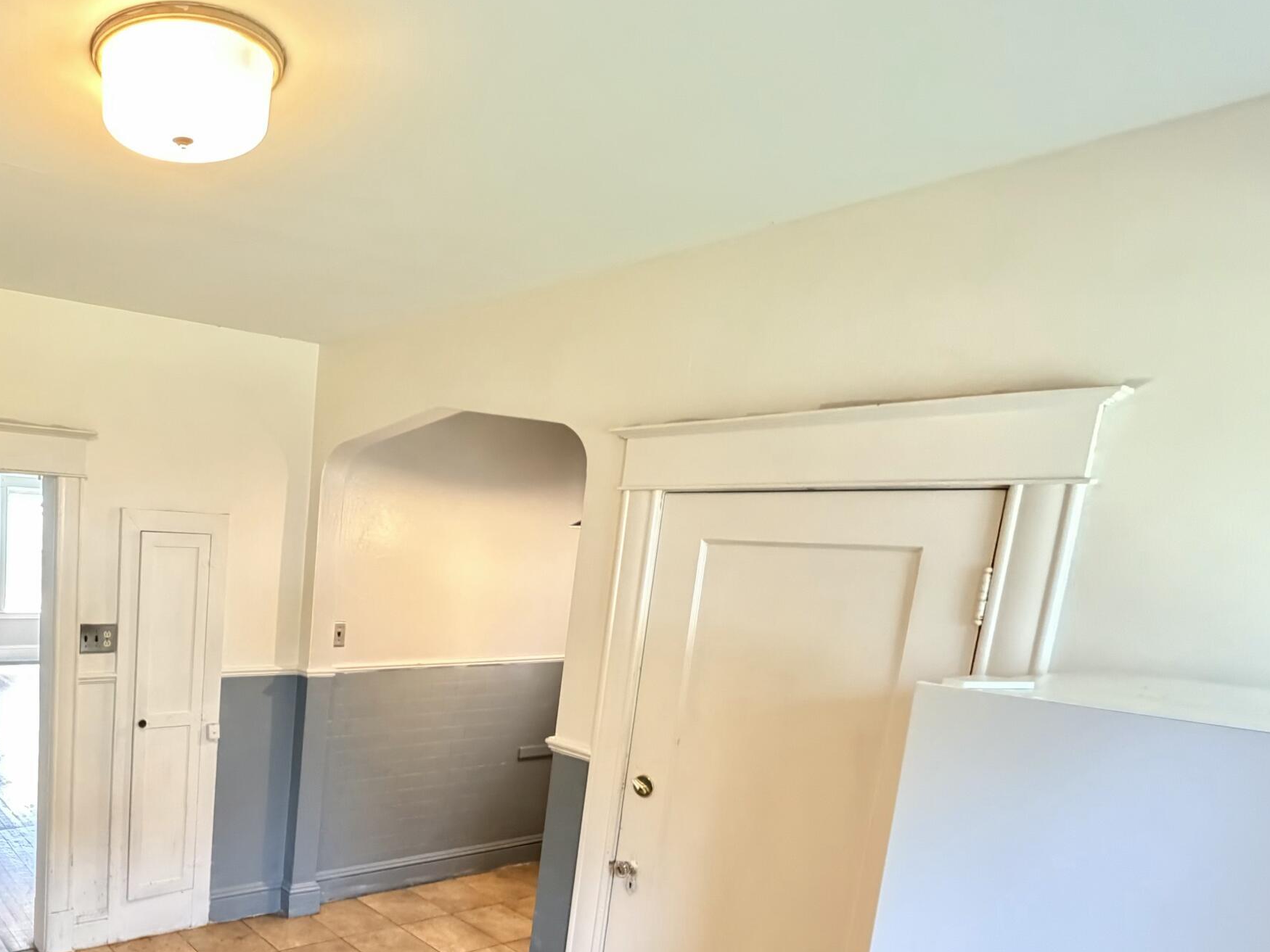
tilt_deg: -9.8
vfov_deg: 55.0
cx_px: 213
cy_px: 672
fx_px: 881
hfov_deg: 63.8
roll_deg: -2.7
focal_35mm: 24
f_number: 2.2
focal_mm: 2.22
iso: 1250
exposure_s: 1/60
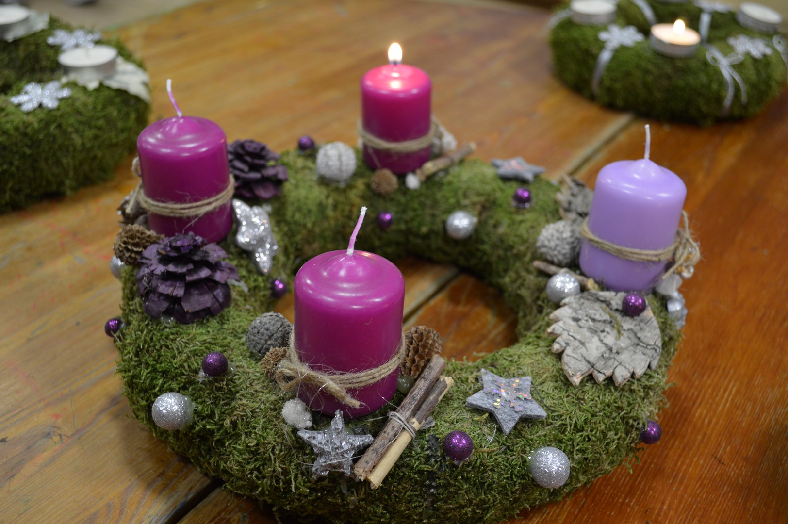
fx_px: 787
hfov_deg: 53.2
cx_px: 394
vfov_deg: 36.8
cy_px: 262
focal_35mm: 36
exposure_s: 1/15
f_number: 4
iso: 400
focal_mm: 24
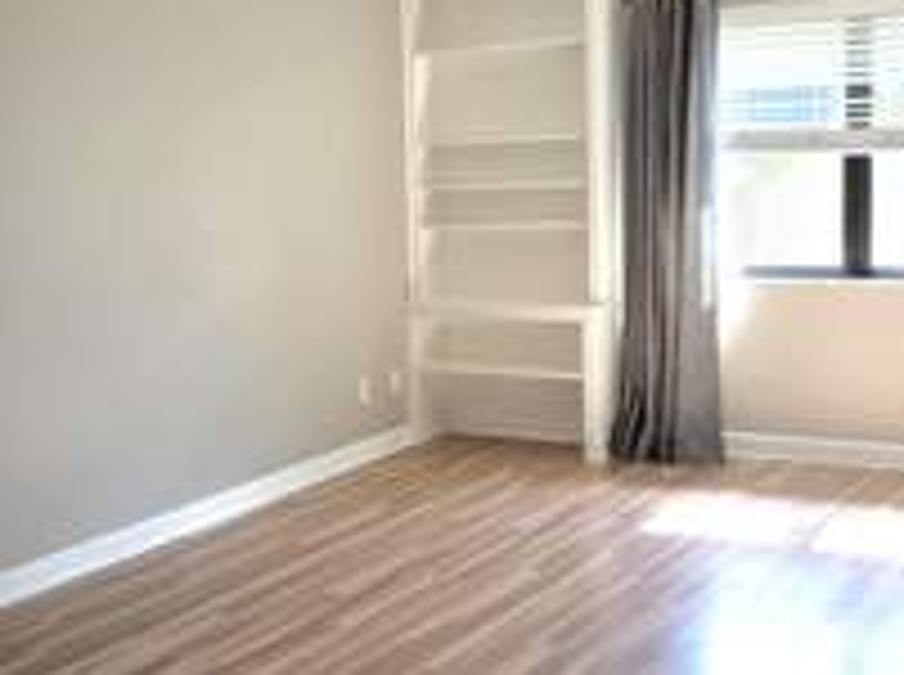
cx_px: 360
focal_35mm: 55
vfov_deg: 26.5
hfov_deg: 34.9
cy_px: 353
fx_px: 1434
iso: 64
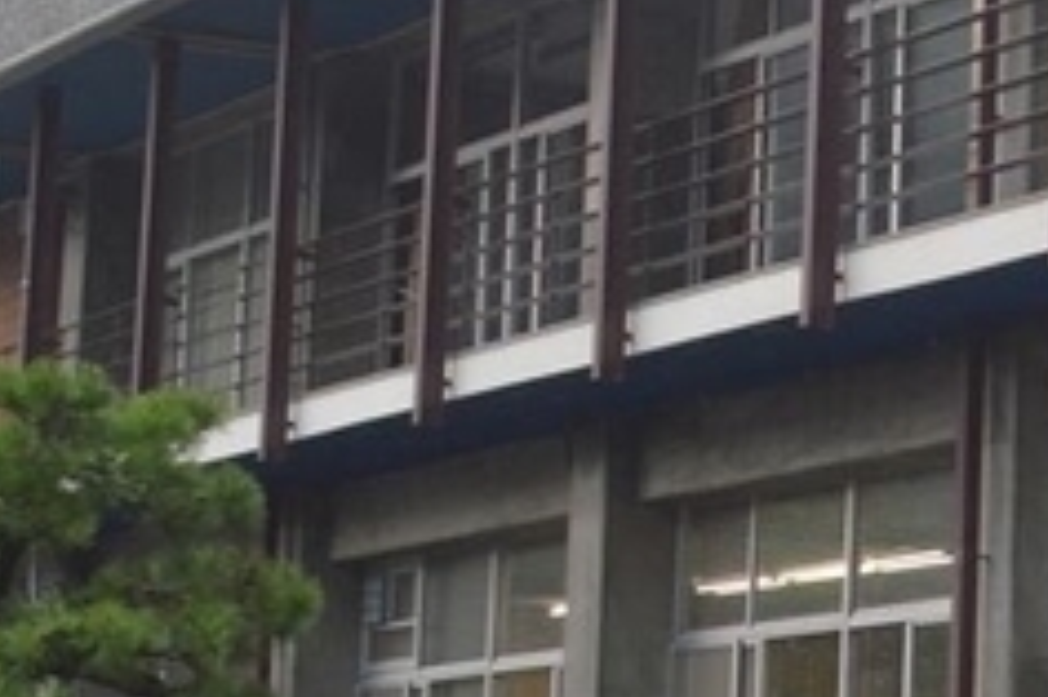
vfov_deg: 10.0
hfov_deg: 13.5
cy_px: 271
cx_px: 1843
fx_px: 3985
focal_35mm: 137
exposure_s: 1/125
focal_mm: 18
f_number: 5.6
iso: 400
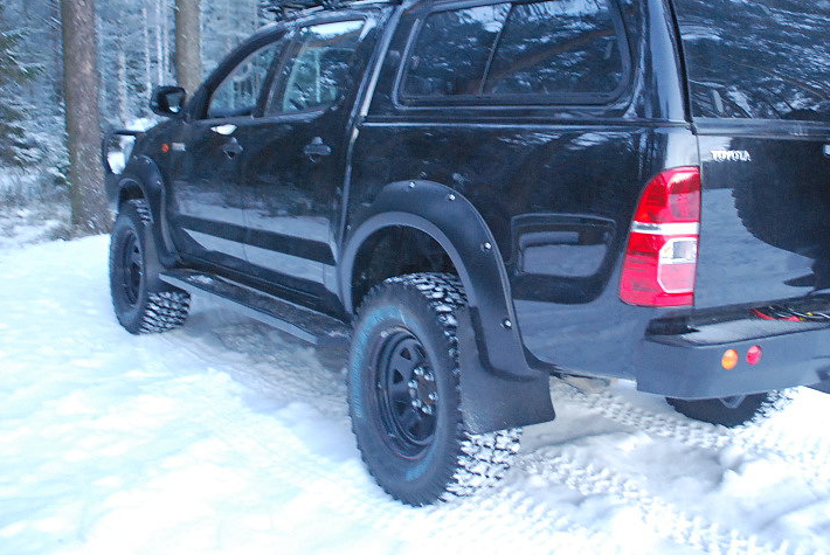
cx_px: 555
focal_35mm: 41
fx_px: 946
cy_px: 189
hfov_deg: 46.6
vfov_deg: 32.5
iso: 1600
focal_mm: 20
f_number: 3.8
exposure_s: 1/15
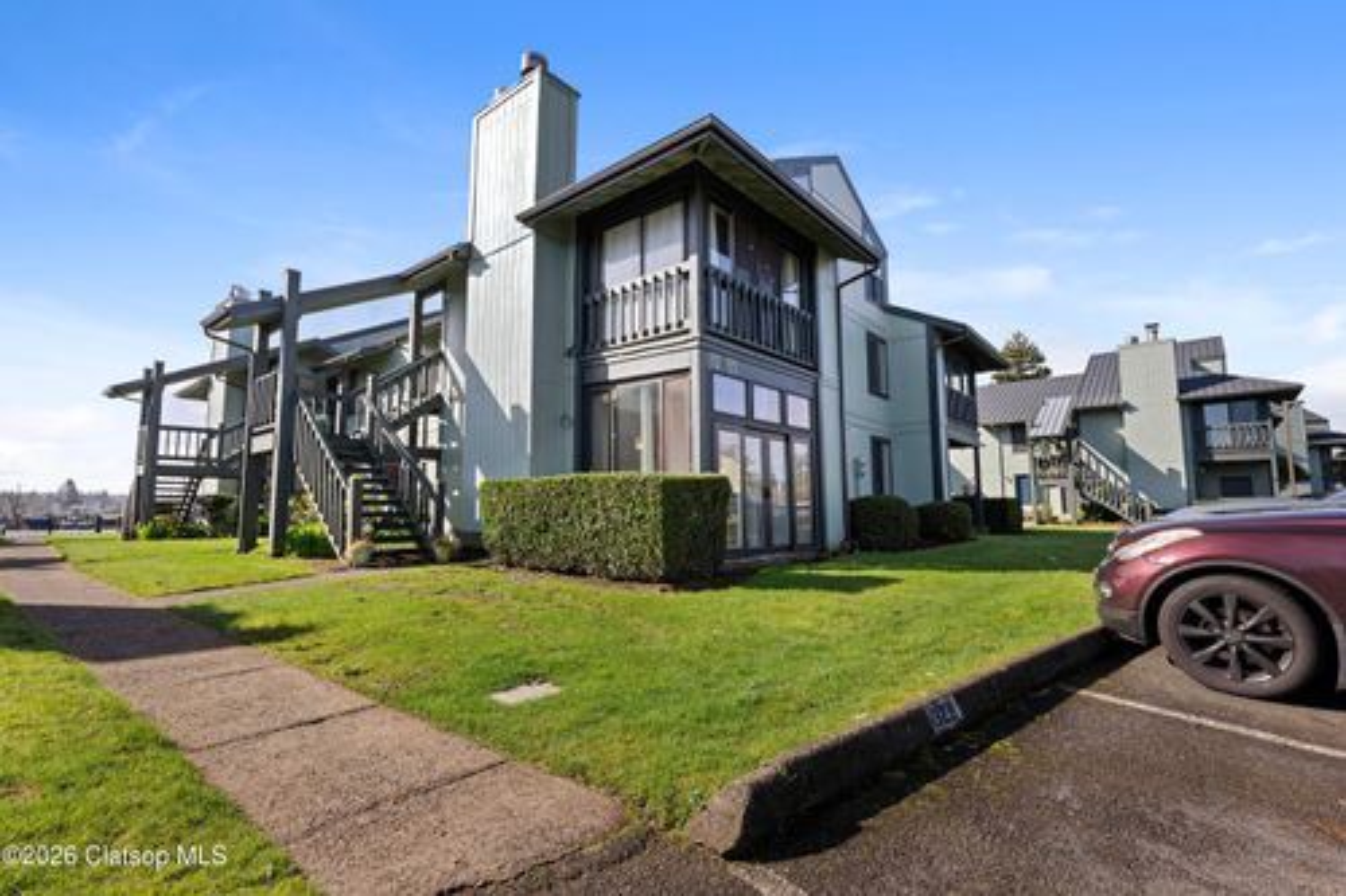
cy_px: 448
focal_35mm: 16
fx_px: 617
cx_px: 673
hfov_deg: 95.0
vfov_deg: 72.0
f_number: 9
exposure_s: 1/250
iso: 400
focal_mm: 16.5
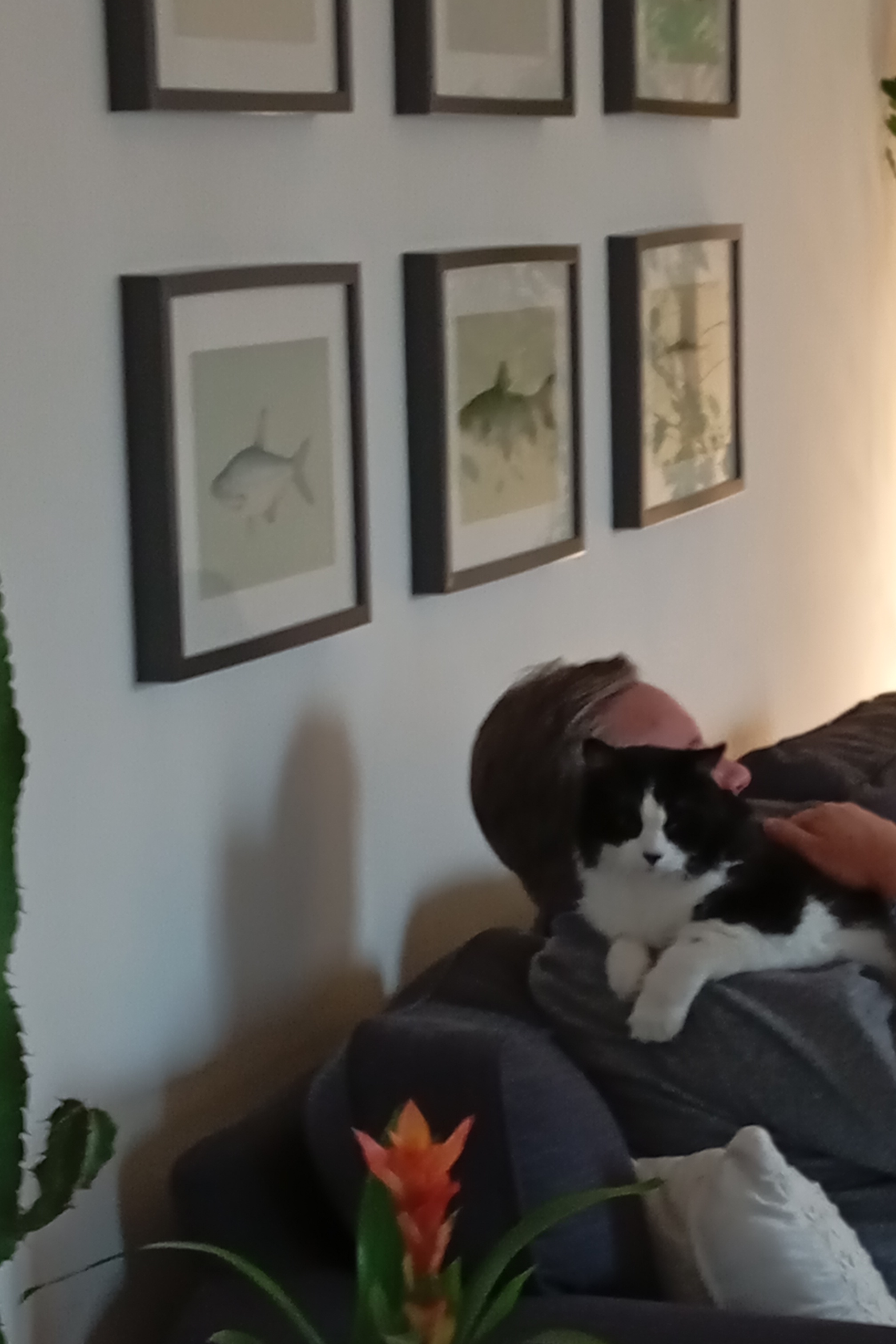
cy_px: 894
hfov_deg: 14.1
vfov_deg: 21.0
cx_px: 662
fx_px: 3621
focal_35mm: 97
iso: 816
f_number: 1.8
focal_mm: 4.22
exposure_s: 1/33.3
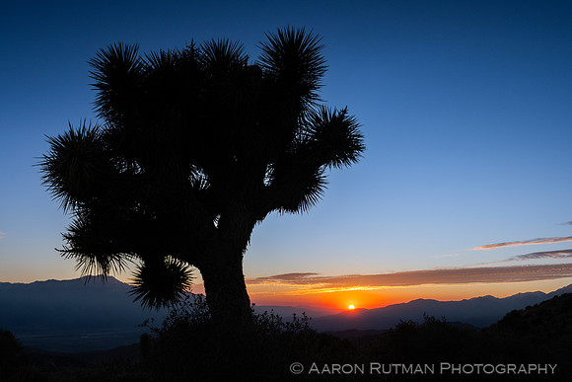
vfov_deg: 41.1
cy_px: 191
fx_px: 509
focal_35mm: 32
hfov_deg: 58.7
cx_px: 286
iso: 400
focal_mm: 32
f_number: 9
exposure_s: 1/250
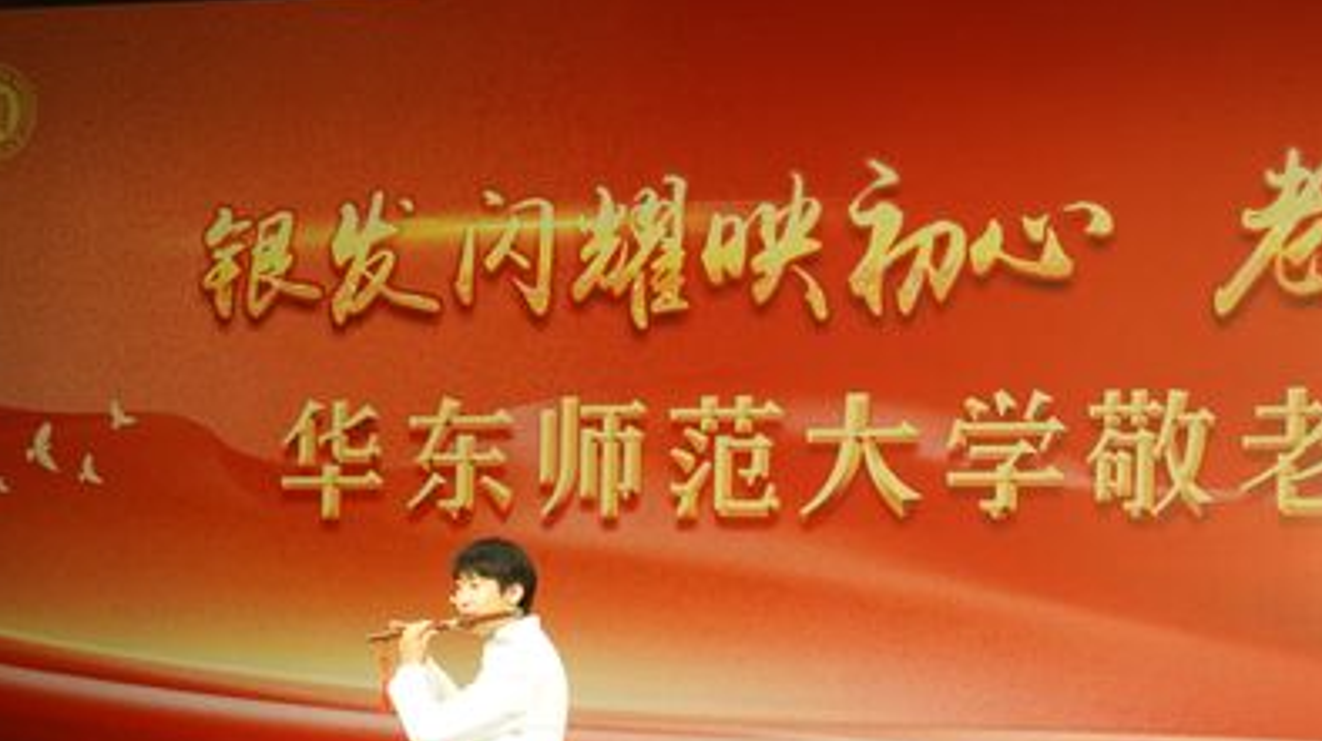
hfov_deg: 17.4
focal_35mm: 123
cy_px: 609
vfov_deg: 9.8
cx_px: 574
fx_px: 4309
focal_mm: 24.35
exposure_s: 1/30
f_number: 4
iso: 800
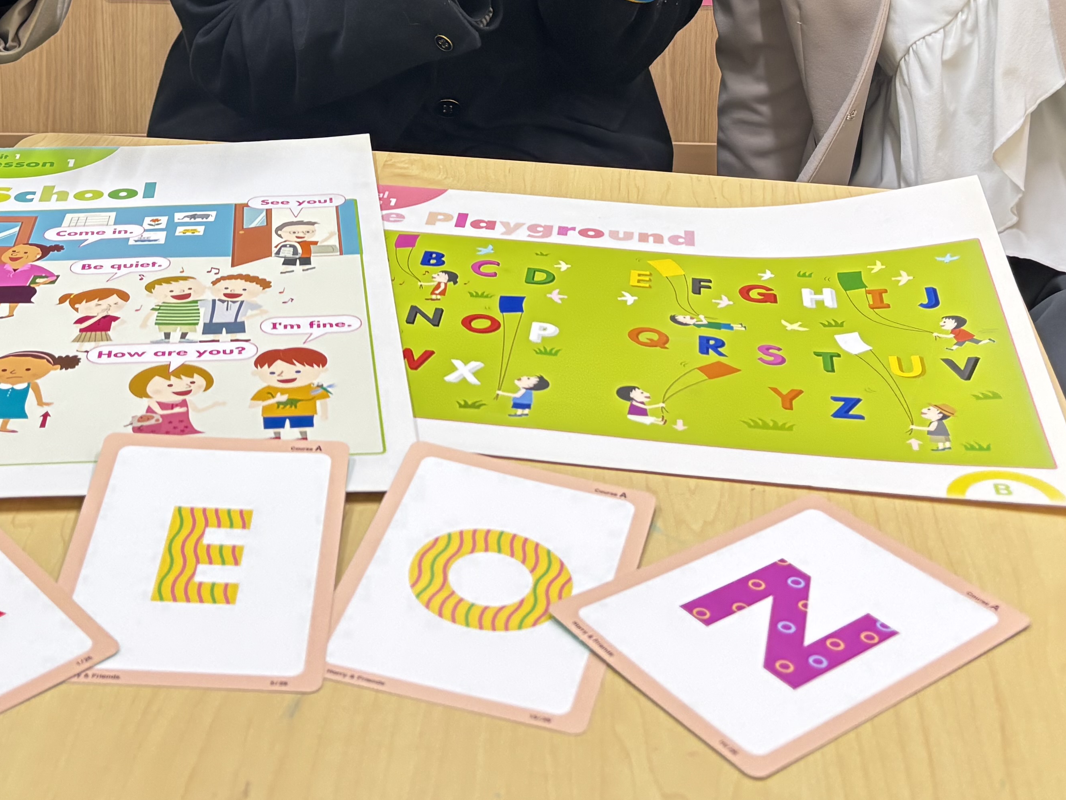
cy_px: -41
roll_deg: -0.4
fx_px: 1725
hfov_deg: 34.0
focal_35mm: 56
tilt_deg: -16.7
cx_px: 334
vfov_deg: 24.6
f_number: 1.6
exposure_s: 1/60
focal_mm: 5.96
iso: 160
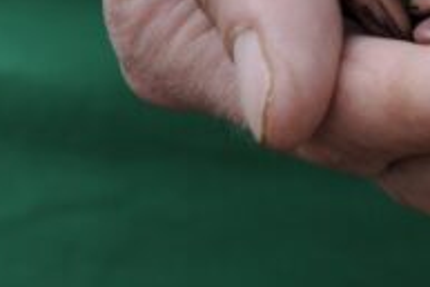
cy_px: -116
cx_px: 598
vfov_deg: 2.7
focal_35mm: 510
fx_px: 6091
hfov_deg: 4.0
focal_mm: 105
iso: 200
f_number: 7.1
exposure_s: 1/200
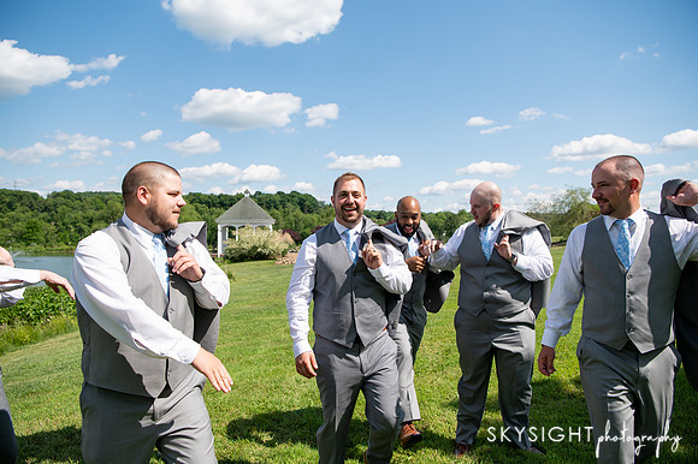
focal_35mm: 24
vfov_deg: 52.7
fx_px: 469
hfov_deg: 73.3
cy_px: 232
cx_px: 347
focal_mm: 24
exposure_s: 1/3200
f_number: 4.5
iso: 320
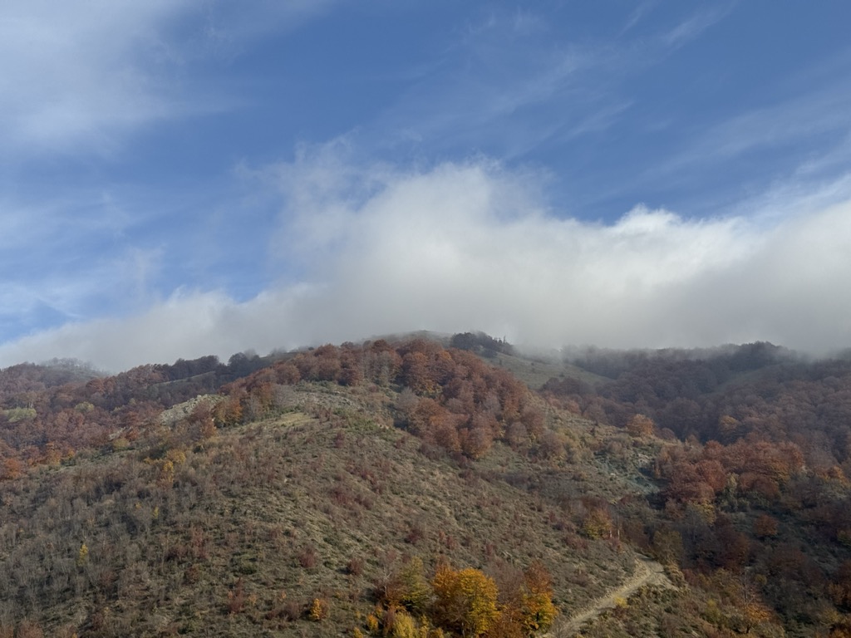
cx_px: 426
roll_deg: -0.1
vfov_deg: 30.3
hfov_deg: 39.7
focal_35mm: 48
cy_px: 319
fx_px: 1180
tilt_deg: +15.0
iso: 64
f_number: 1.78
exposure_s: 1/6410
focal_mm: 6.76
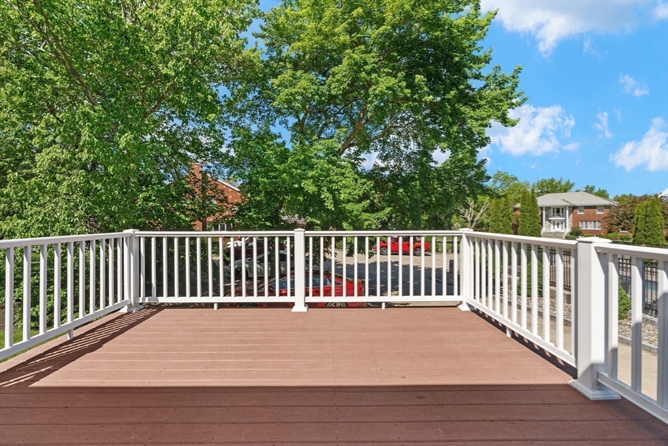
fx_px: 297
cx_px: 334
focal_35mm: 16
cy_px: 223
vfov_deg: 73.8
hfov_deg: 96.7
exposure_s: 1/250
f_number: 9
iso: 320
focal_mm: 16
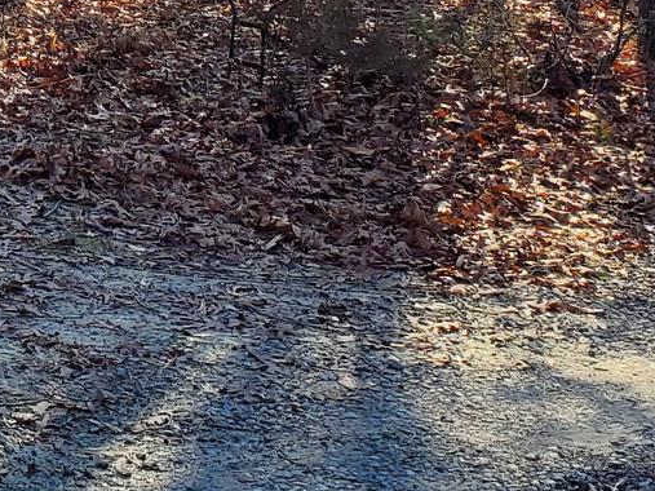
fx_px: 1986
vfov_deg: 13.4
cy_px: -211
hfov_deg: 17.8
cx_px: -130
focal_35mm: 105
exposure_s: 1/880
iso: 50
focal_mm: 4.3
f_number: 2.4
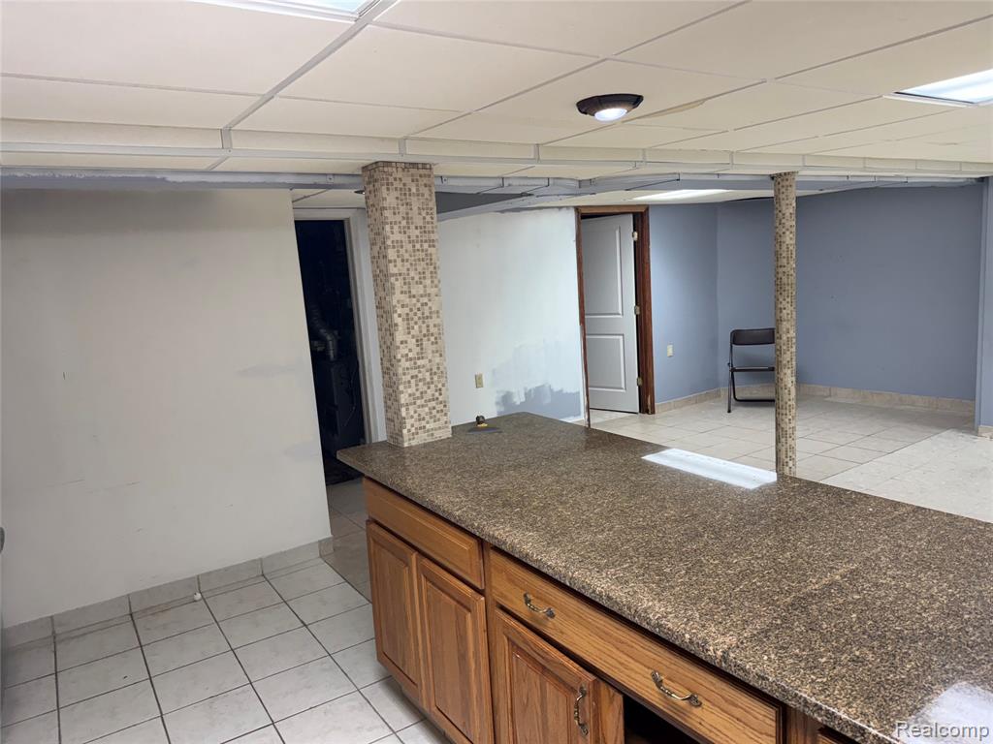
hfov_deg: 71.6
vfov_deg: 56.8
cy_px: 372
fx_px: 688
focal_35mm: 24
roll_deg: +4.5
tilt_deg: -7.2
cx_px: 496
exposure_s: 1/170
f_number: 1.78
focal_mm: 6.76
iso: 200
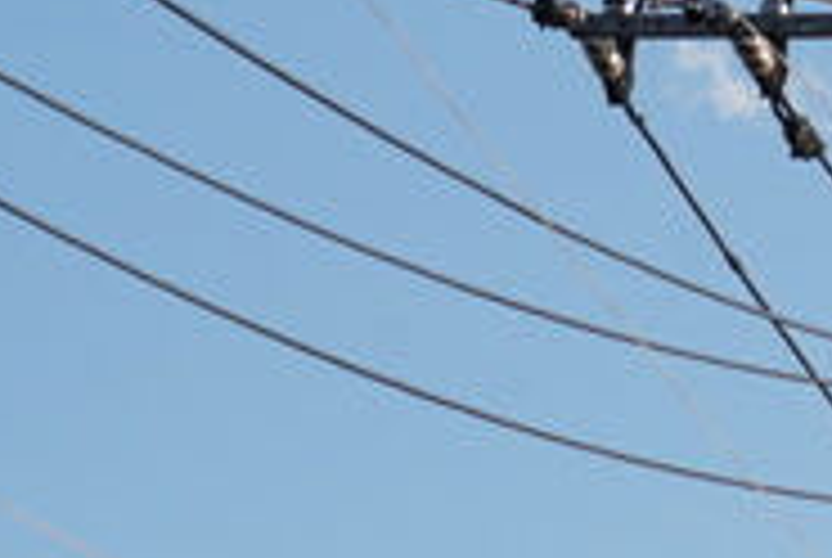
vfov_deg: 2.1
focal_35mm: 648
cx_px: 2352
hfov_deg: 3.1
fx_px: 15000
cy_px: 706
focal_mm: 100
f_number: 10
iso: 160
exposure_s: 1/250
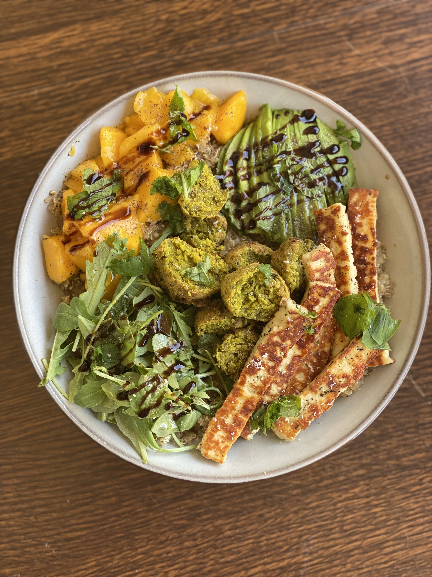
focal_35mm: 52
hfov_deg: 28.0
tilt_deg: -83.5
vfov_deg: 36.8
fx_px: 865
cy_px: 288
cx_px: 216
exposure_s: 1/122
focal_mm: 6
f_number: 2
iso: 80
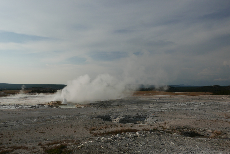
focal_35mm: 24
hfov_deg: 73.7
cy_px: 77
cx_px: 115
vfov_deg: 53.2
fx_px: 153
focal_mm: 10.9
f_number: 5.6
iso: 200
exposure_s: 1/2500
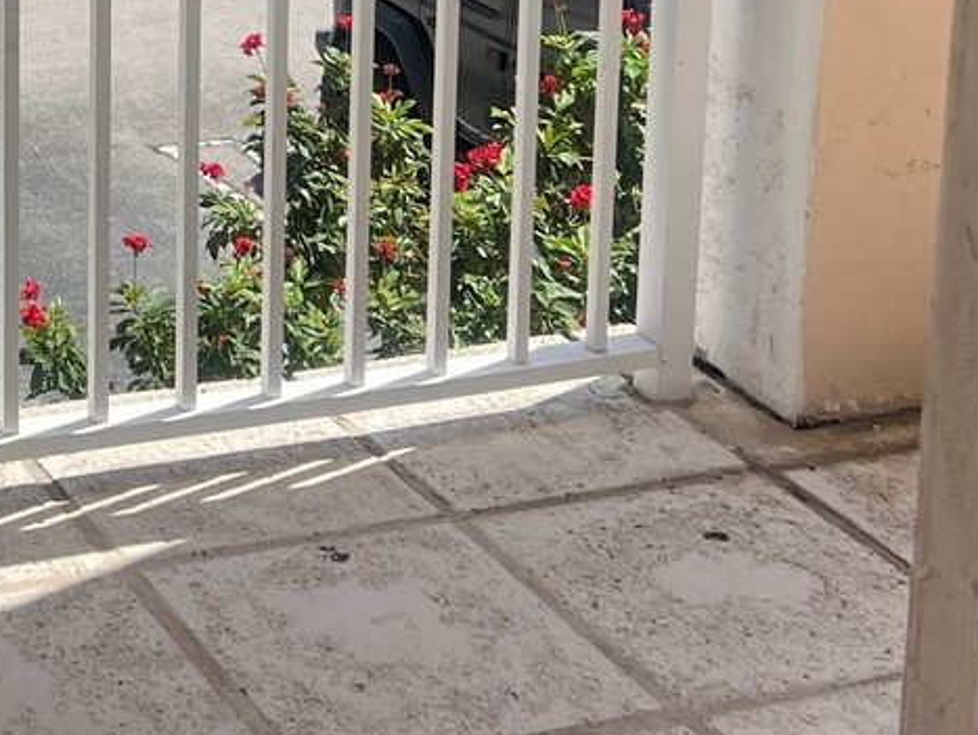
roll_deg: +0.7
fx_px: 2516
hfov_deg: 20.3
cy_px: -343
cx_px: -249
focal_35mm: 89
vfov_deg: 15.4
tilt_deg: -10.4
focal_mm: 5.7
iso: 50
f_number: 1.5
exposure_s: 1/4115
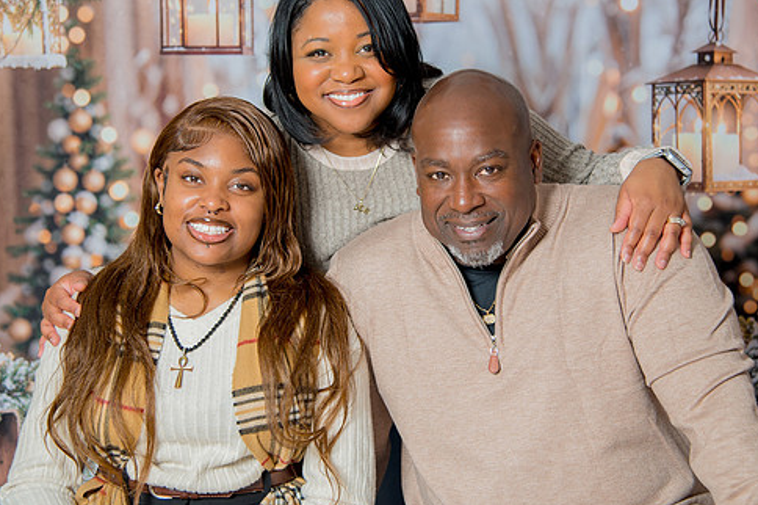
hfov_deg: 29.7
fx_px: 1431
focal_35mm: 68
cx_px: 382
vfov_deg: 20.0
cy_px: 212
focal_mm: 55
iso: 100
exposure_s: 1/200
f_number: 4
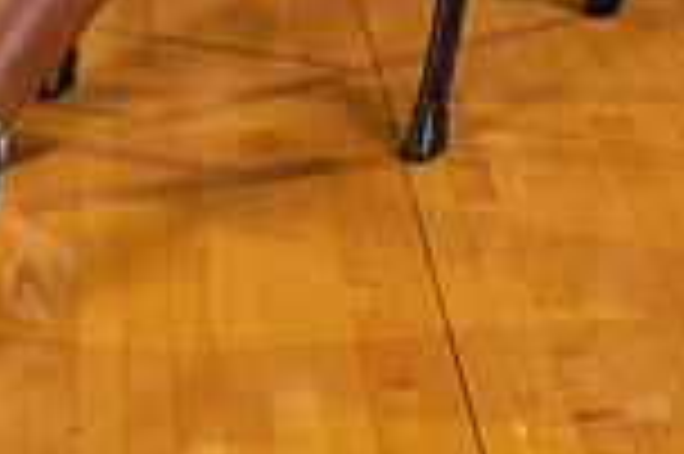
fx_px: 3094
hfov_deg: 12.6
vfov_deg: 7.9
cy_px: -539
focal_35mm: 163
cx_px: 158
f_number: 7.1
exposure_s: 1/320
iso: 320
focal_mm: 55
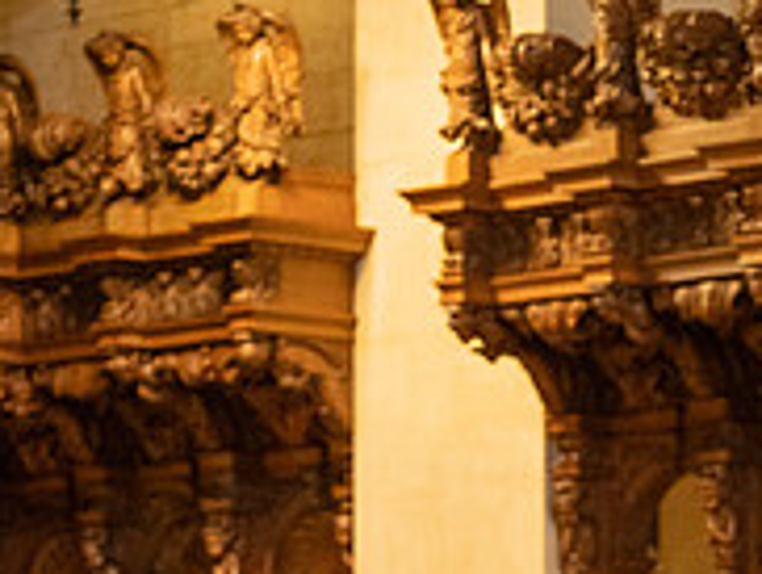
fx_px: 6282
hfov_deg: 6.9
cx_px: 582
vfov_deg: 5.2
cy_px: 871
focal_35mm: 285
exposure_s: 1/200
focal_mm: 120
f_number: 4
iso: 3200
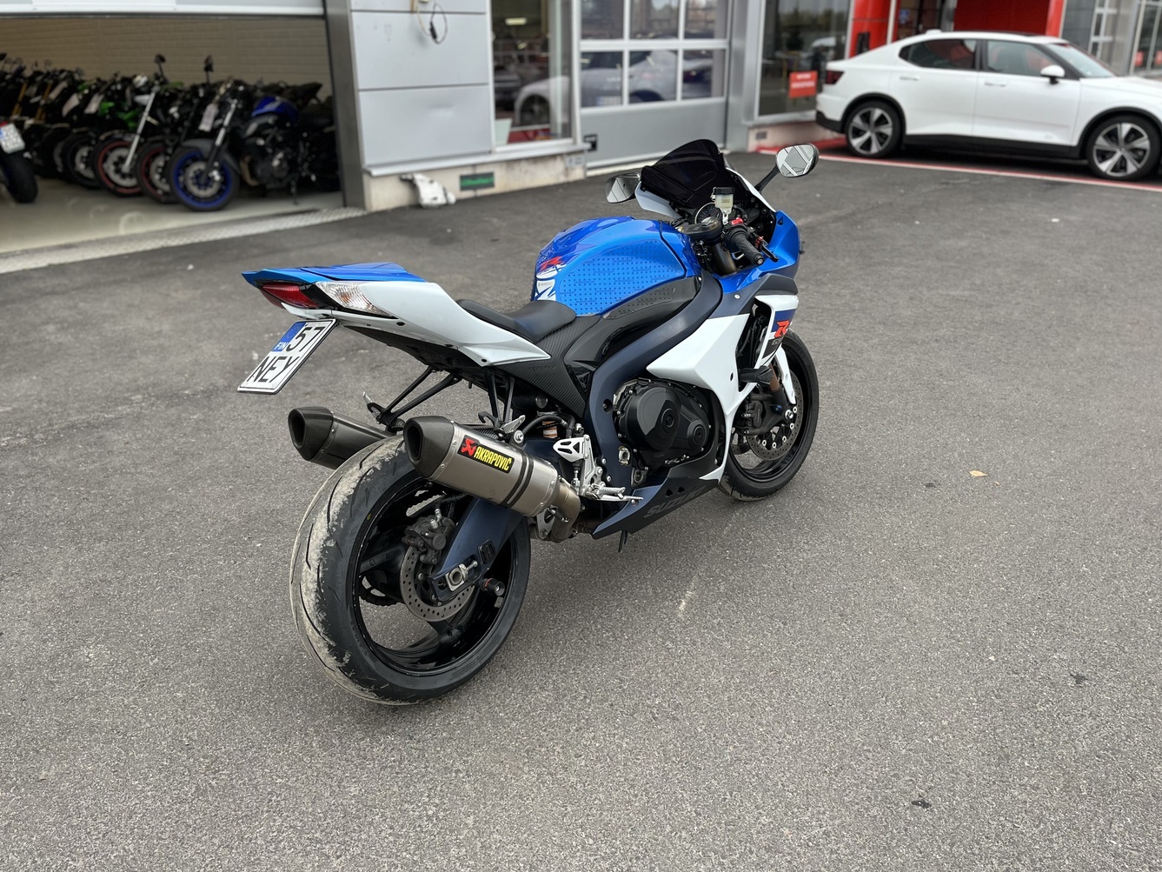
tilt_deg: -22.2
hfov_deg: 63.4
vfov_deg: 49.7
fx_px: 940
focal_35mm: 28
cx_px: 555
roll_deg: -0.2
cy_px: 420
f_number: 1.6
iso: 40
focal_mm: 5.1
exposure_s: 1/122
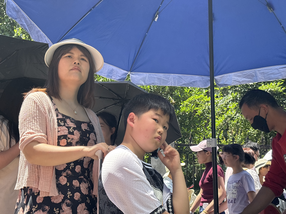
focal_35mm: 52
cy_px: 107
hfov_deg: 36.8
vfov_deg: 28.0
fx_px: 430
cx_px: 143
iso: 32
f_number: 1.6
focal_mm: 5.96
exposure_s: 1/547
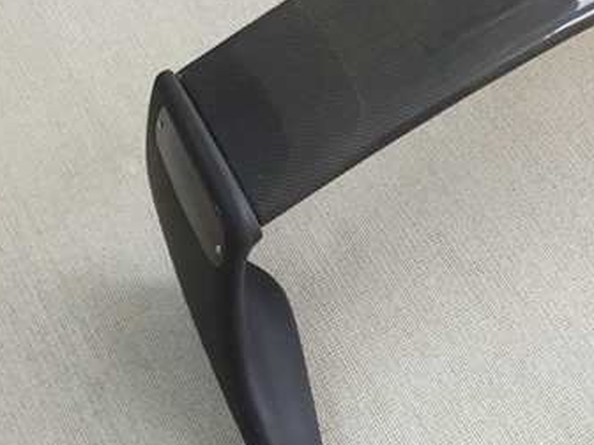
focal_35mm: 69
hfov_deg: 26.6
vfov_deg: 21.3
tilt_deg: -60.7
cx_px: 598
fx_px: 1184
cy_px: 182
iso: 50
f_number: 2.2
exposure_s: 1/33
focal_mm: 4.15
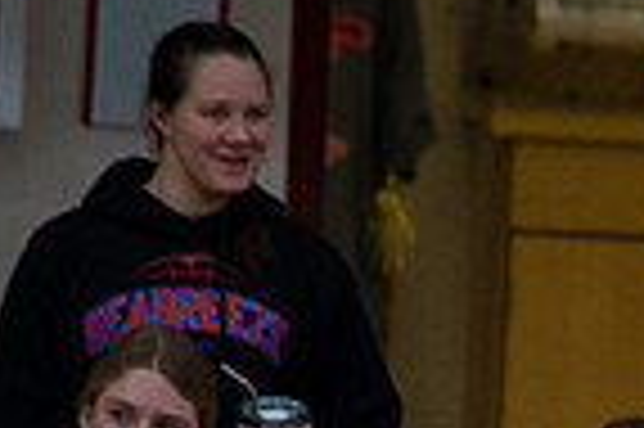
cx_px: 1293
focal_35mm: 1218
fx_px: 21764
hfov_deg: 1.7
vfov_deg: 1.1
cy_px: 797
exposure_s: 1/320
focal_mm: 300
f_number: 5.6
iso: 1250
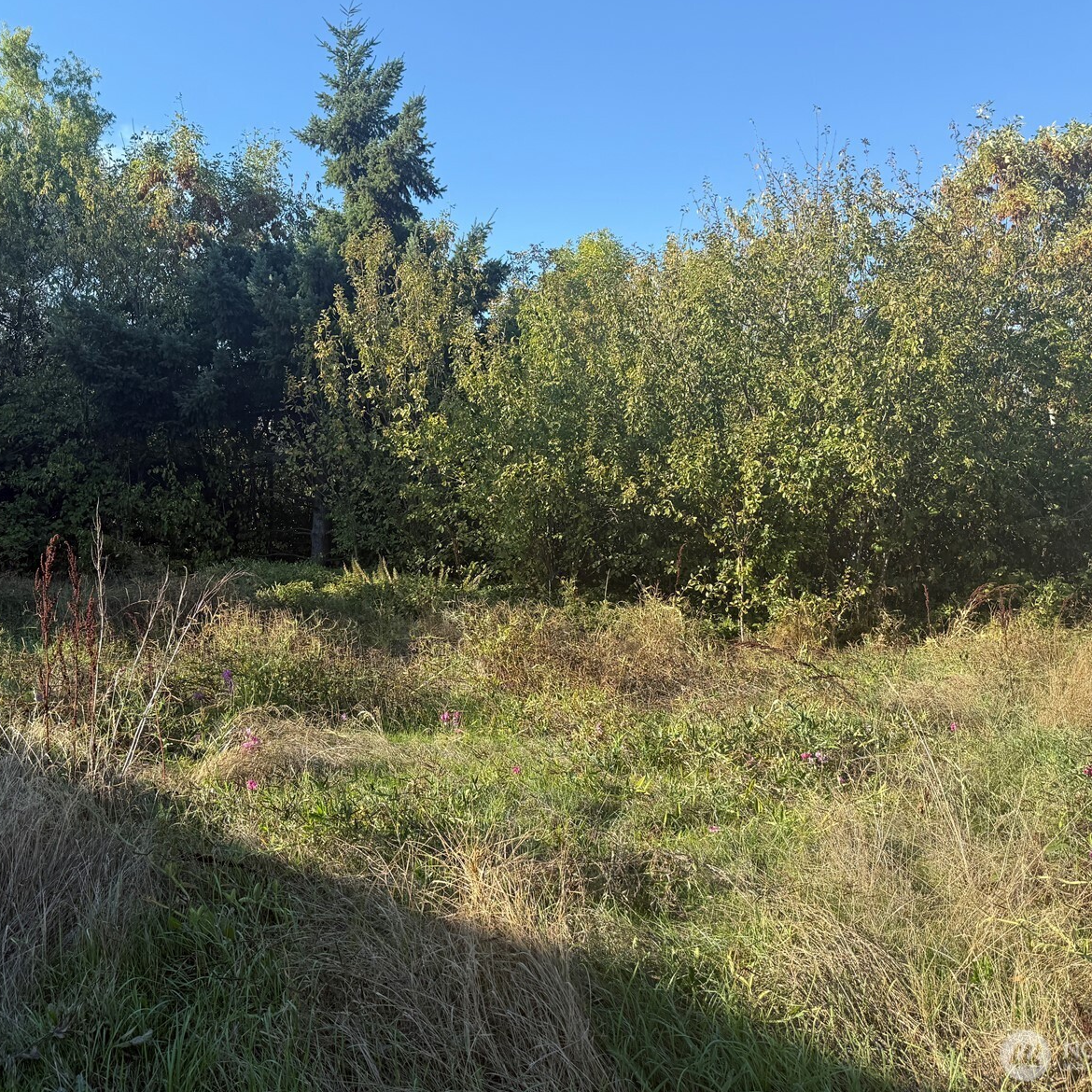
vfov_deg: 55.6
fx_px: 1035
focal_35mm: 29
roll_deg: +0.7
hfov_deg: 55.5
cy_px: 533
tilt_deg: -4.3
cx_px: 496
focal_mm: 6.76
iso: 80
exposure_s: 1/1410
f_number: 1.78
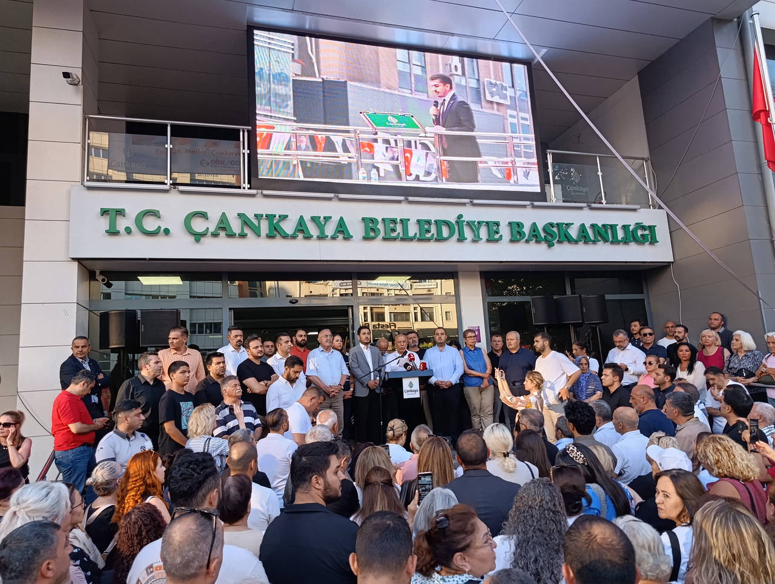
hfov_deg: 73.8
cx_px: 388
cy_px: 292
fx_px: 516
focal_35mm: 23
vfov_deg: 59.0
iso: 200
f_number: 1.7
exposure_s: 1/120
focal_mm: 6.11
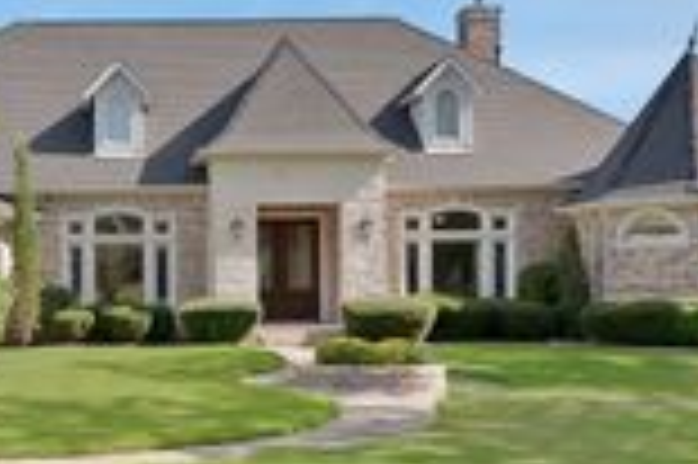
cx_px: 86
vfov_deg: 24.6
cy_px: 234
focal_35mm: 55
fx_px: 1065
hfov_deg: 34.5
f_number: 8
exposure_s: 1/160
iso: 640
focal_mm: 17
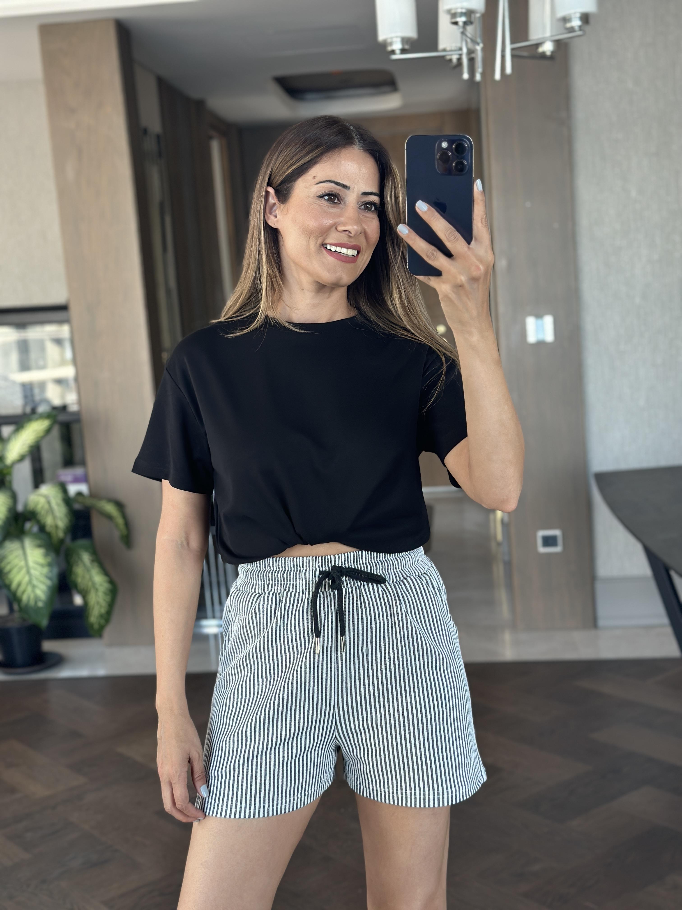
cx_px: 341
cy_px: 455
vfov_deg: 39.7
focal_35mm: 48
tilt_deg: -16.9
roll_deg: +4.4
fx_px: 1261
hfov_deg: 30.3
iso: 125
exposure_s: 1/60
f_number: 1.78
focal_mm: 6.86
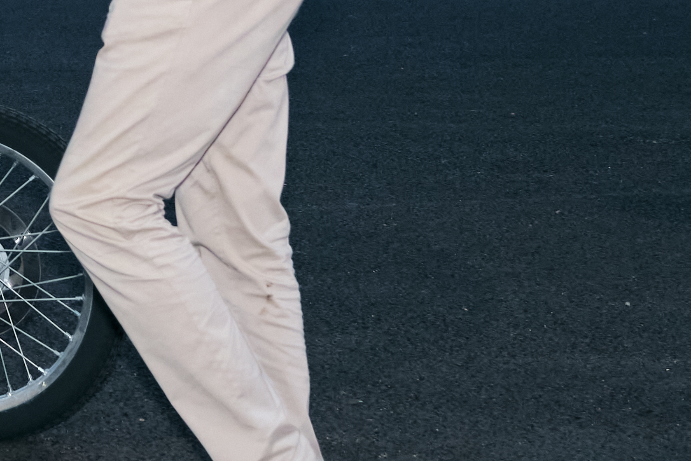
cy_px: -239
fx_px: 2783
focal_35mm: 145
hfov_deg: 13.8
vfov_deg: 9.2
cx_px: -110
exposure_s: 1/250
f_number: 4.5
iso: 1600
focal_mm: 26
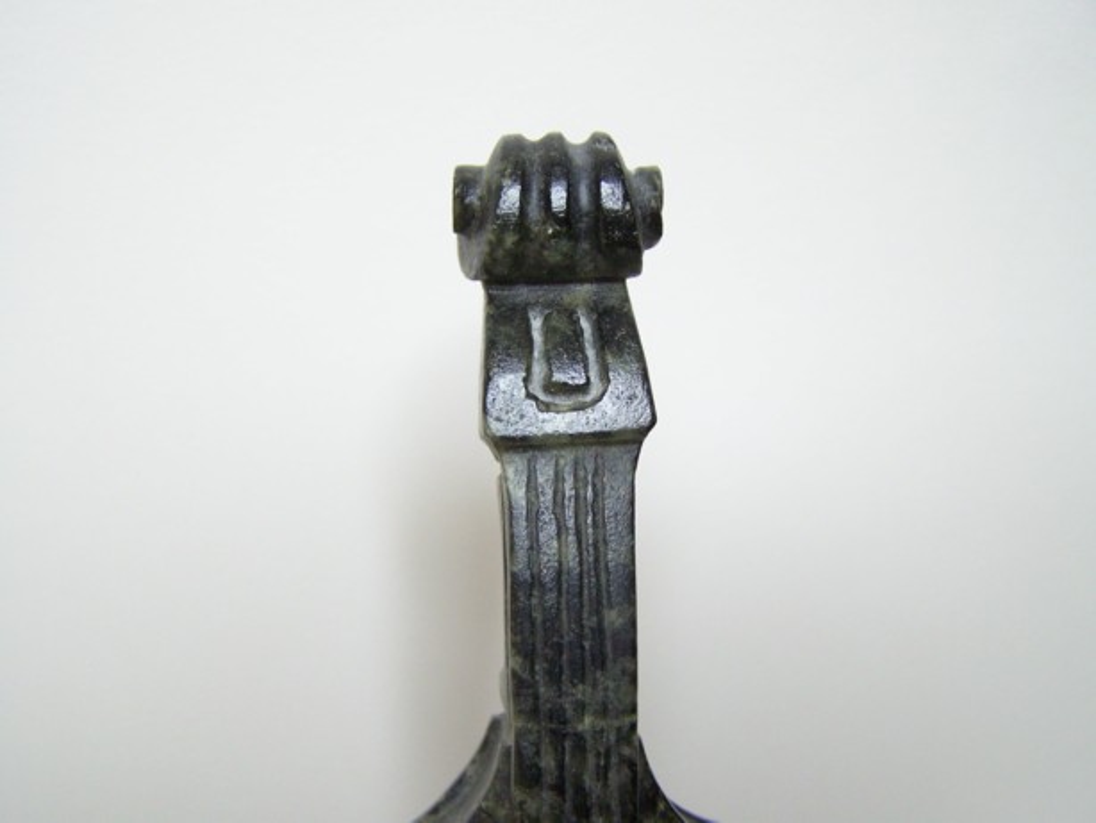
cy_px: 412
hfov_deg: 49.0
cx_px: 548
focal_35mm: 38
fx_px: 1204
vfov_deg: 37.7
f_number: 2.8
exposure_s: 1/15
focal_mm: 6.3
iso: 160
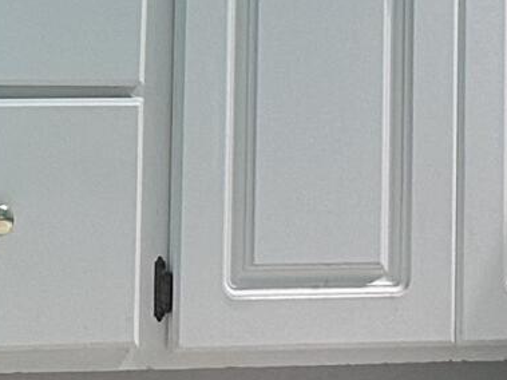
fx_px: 2782
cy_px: -638
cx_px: -84
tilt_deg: +5.1
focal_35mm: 190
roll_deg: -3.4
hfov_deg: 10.3
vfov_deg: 7.2
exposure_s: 1/120
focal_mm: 6.86
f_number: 1.78
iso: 200
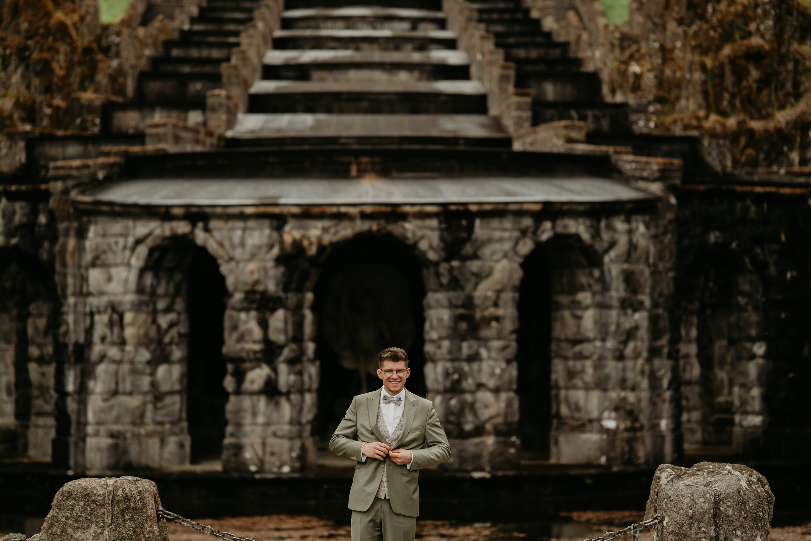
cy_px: 270
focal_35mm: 85
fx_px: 1915
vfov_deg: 16.1
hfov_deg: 23.9
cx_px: 406
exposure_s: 1/1600
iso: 125
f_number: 1.8
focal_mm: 85
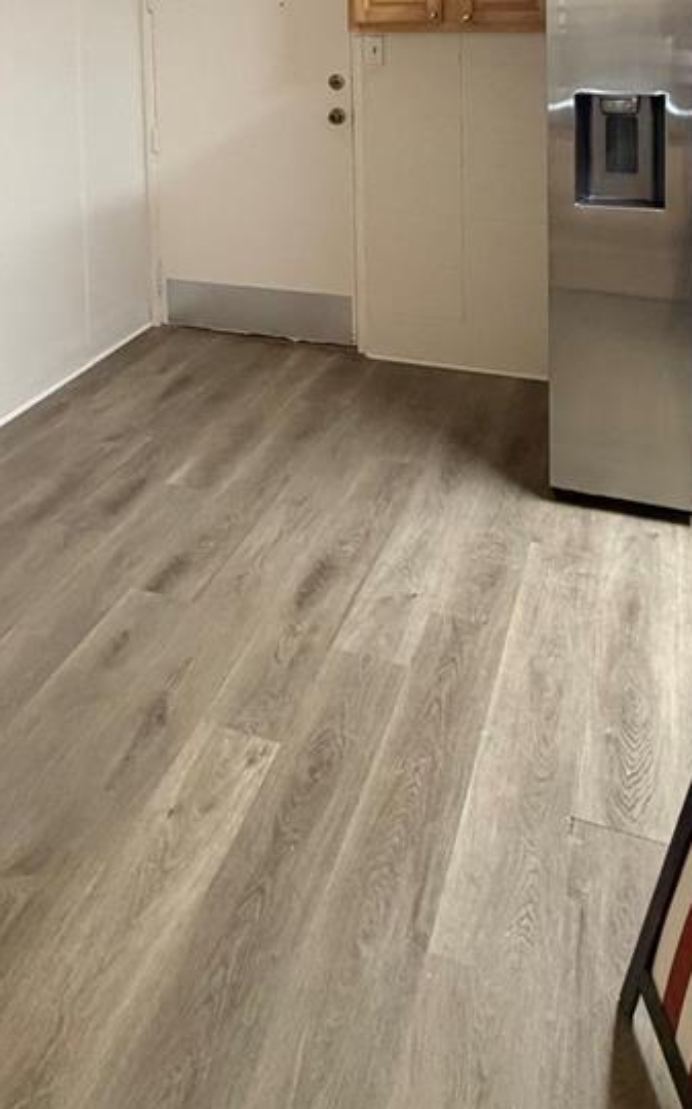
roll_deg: +1.3
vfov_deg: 49.6
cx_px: 265
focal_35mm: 33
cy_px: 49
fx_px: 997
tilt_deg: -3.2
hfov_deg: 38.1
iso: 320
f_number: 2.2
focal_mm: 2.22
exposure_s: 1/60
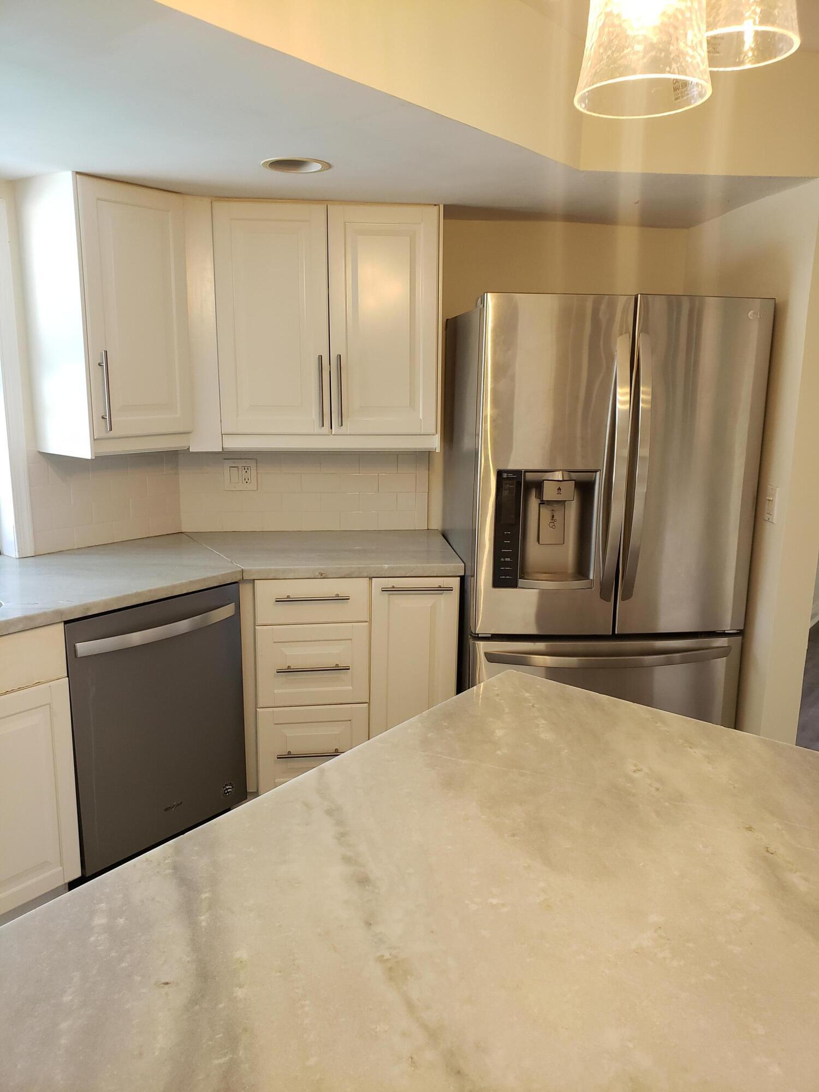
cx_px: 410
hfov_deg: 53.1
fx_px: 820
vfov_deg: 67.3
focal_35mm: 26
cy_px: 546
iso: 200
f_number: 2.4
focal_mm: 4.3
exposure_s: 1/60
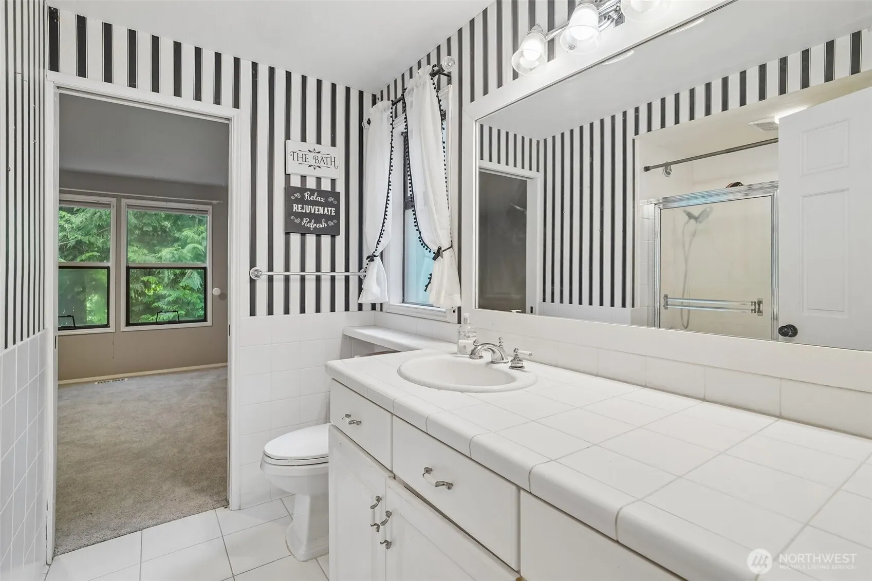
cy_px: 290
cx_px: 436
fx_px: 387
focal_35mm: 16
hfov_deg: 96.7
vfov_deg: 73.7
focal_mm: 16
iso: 1600
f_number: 8
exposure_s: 1/40
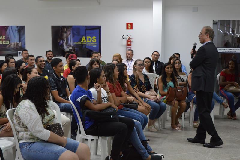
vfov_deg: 20.1
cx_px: 120
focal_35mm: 68
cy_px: 80
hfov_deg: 29.9
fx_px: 450
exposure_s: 1/80
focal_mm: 45
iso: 1800
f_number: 5
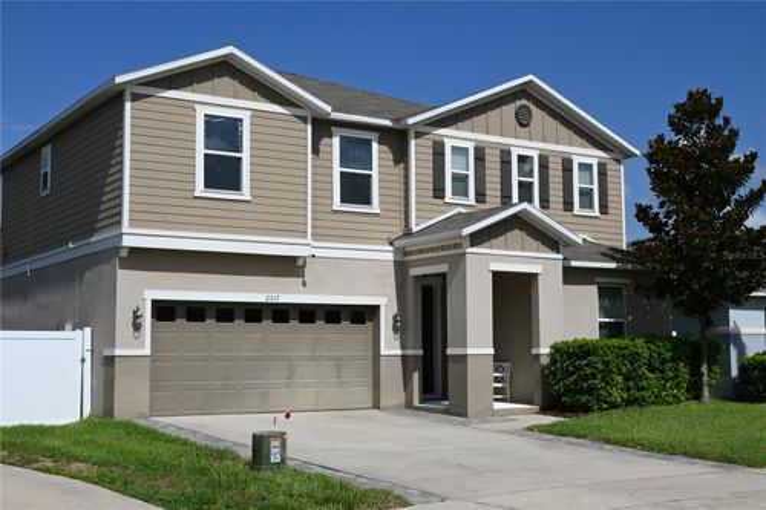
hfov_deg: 43.0
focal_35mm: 46
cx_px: 383
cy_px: 255
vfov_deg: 29.4
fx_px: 973
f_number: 9
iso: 100
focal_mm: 30.5
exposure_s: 1/640
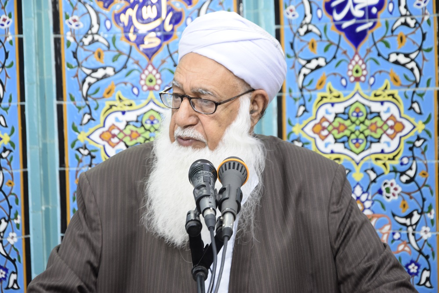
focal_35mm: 128
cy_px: 146
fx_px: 1555
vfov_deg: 10.8
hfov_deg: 16.1
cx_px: 220
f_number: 5.6
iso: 1000
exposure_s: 1/15
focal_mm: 85
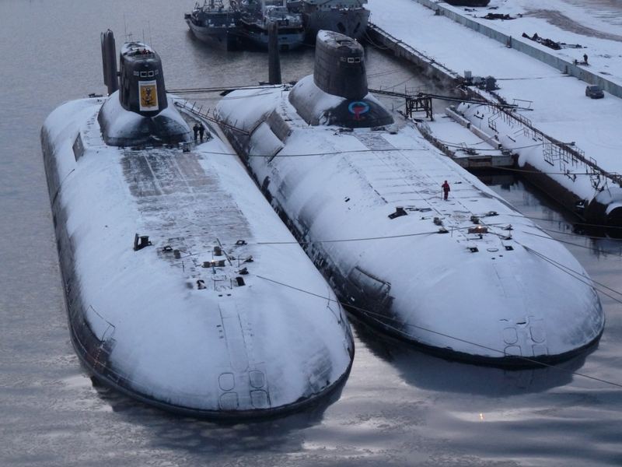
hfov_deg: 17.4
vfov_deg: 13.1
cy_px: 234
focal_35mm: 113
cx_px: 311
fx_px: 2030
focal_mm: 20.1
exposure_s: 1/40
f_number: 3.6
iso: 320
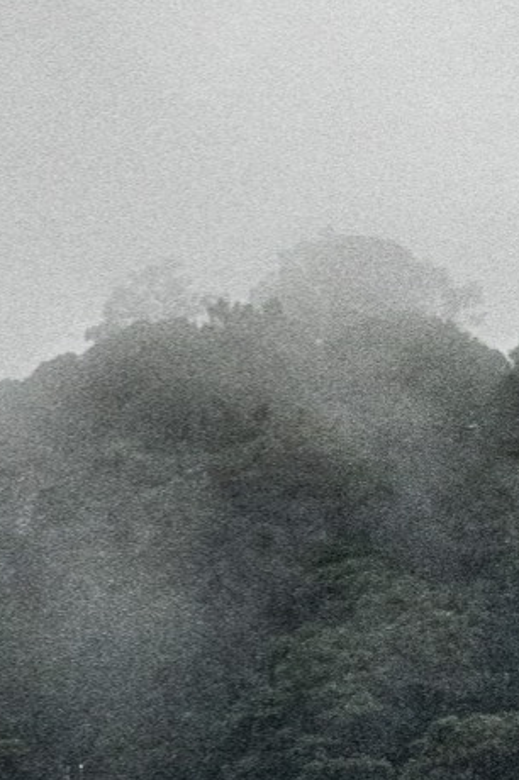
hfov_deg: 1.4
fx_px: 20993
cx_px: -139
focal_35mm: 969
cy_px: 549
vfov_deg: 2.1
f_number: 7.1
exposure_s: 1/4000
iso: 3200
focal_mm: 135
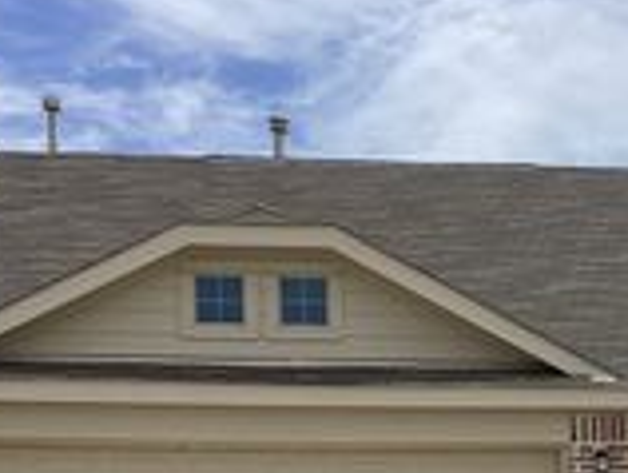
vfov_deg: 14.4
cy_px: 654
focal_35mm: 98
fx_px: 1781
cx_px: 552
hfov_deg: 19.7
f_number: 2.4
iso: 25
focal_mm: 3.3
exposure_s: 1/2469
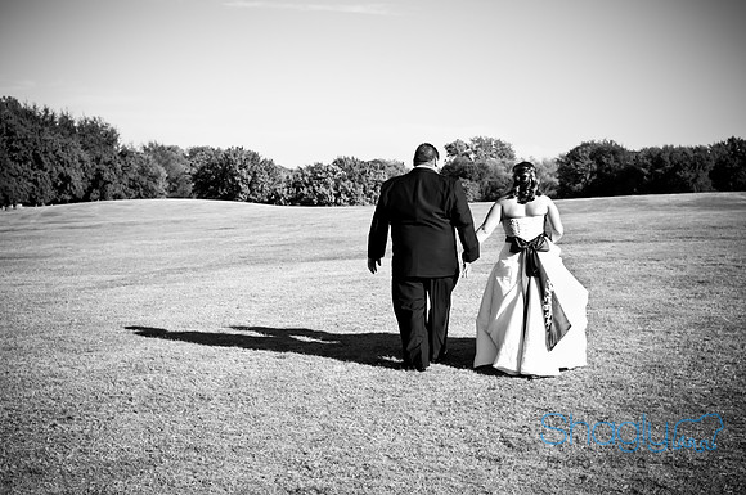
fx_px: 1086
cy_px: 248
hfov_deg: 37.9
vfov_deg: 25.7
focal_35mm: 52
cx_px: 373
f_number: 5.6
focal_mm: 35
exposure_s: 1/320
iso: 200
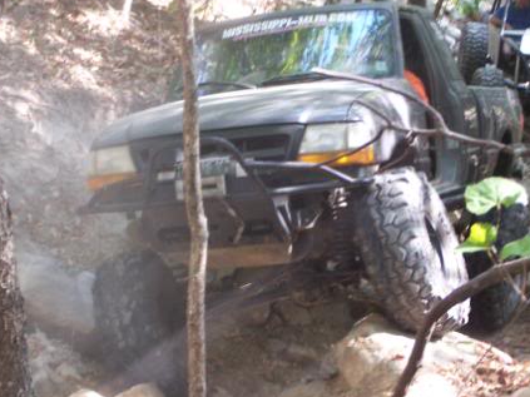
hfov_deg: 15.9
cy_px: 200
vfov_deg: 11.9
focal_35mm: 124
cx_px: 263
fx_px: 1898
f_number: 3.2
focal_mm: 13.7
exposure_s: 1/45
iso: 140
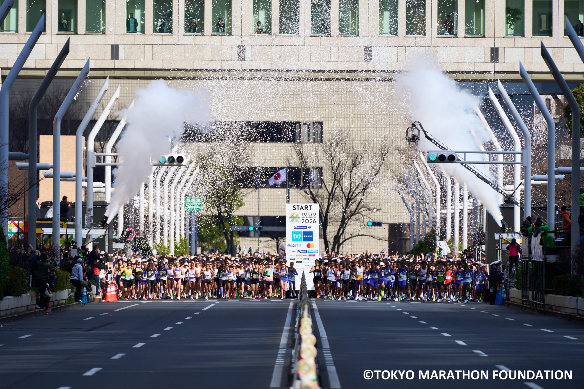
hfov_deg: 5.2
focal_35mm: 400
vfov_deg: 3.4
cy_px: 194
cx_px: 292
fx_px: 6489
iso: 500
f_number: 6.3
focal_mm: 400
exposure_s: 1/1600
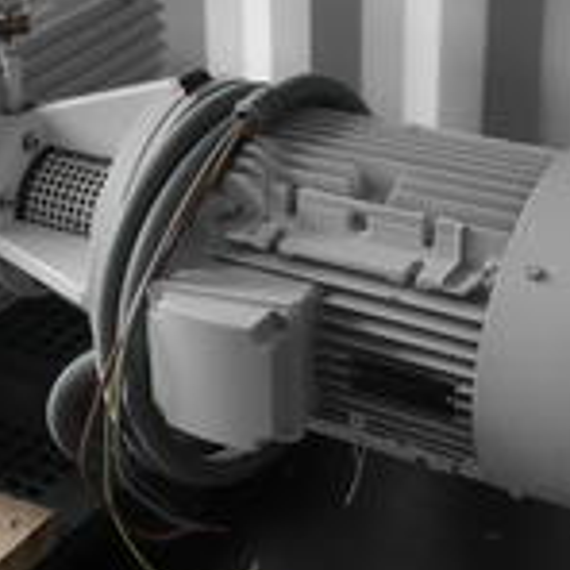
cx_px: 77
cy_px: 316
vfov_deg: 21.4
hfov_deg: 21.0
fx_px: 1509
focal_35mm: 81
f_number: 7.1
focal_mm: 17
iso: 3200
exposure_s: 1/320
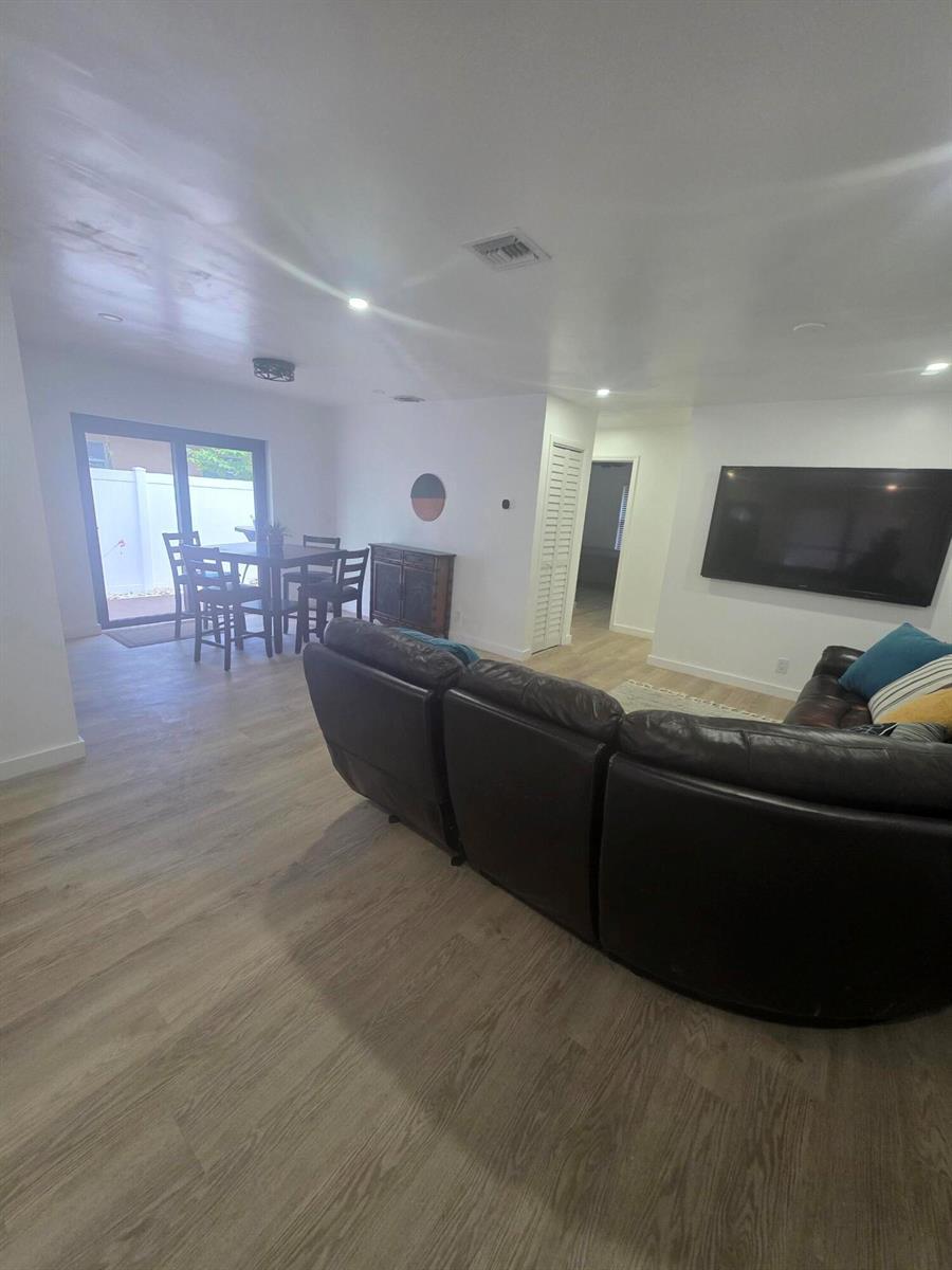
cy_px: 635
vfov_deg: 106.2
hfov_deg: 89.9
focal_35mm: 13
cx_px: 476
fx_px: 477
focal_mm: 2.2
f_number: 1.9
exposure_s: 1/120
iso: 250
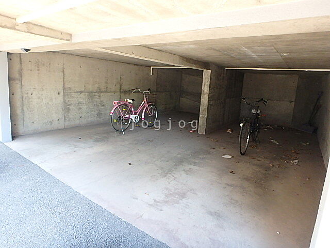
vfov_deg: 63.4
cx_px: 165
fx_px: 200
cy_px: 124
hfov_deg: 79.0
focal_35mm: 21
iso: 320
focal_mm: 3.7
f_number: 3.5
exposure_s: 1/30
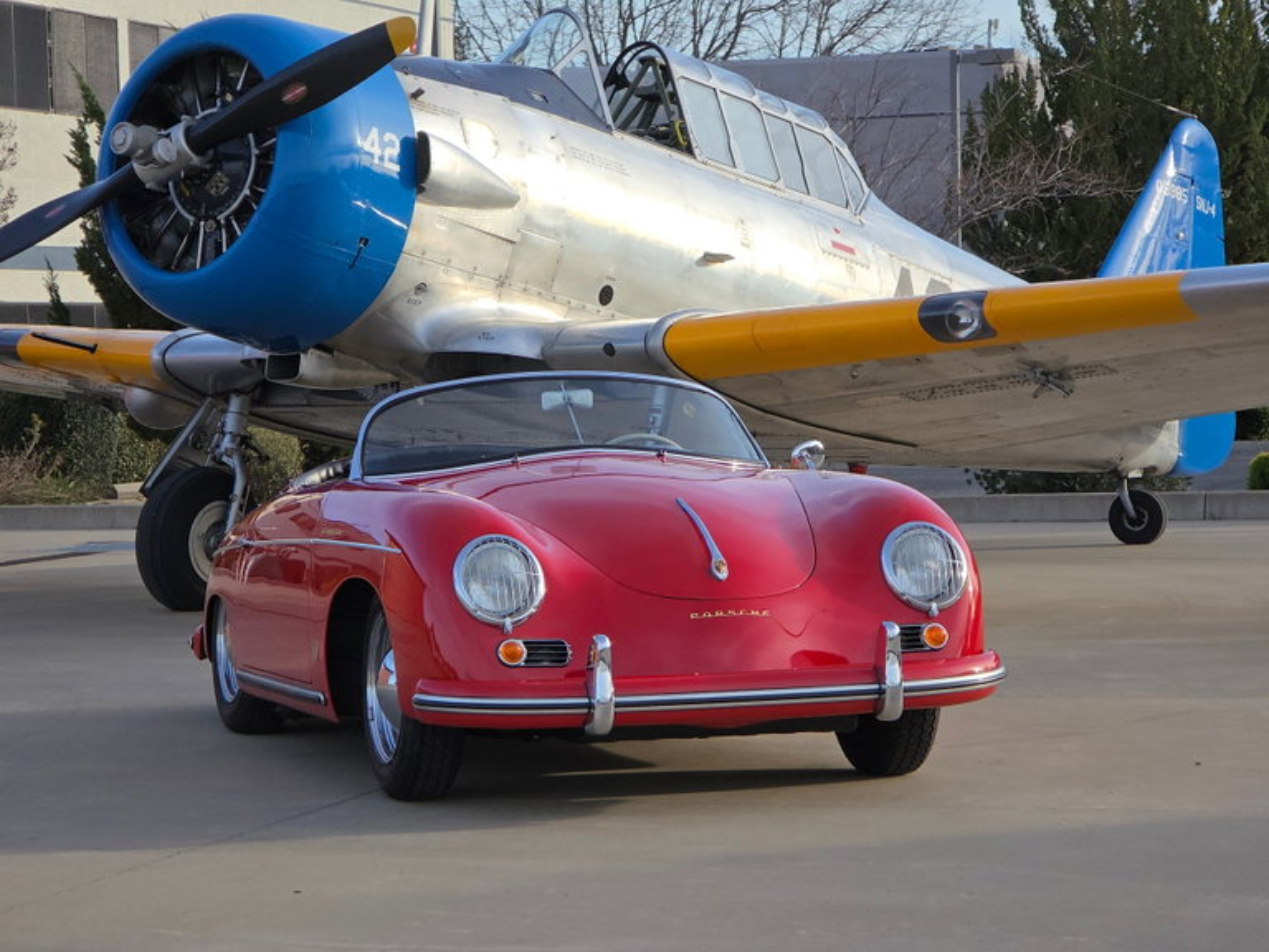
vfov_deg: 12.9
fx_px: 4216
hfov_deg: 17.1
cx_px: 634
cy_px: 476
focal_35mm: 115
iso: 64
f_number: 3.4
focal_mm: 18.6
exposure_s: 1/775
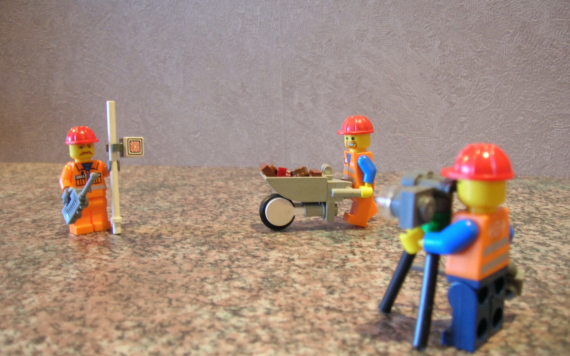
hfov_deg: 52.7
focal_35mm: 37
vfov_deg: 34.4
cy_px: 198
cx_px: 286
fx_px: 575
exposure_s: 1/3.4
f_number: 2.9
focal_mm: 5.7
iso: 67
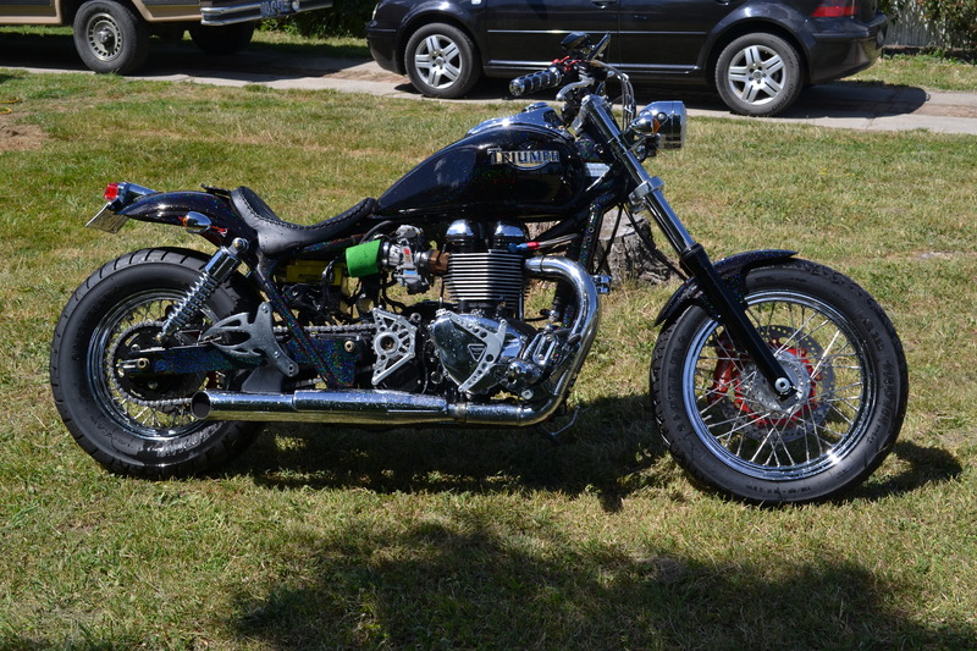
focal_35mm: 45
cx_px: 488
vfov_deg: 29.9
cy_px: 326
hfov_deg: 43.6
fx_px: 1221
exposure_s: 1/250
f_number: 8
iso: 100
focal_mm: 30
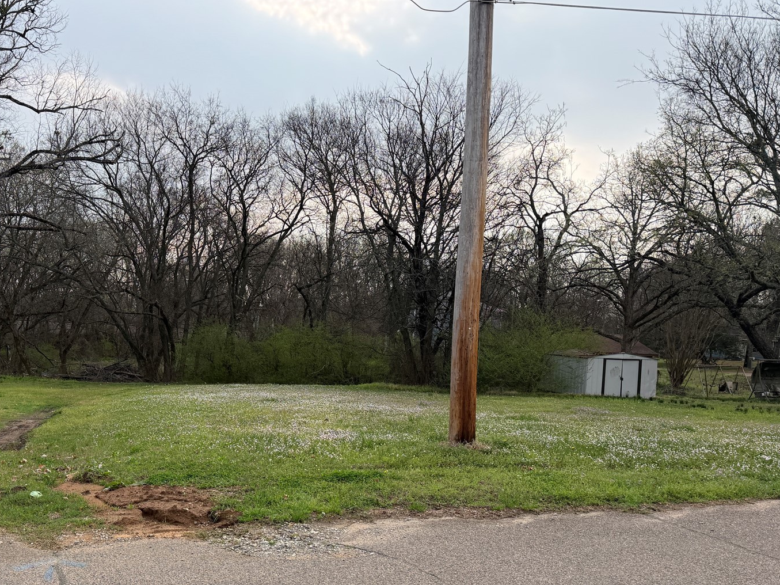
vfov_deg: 41.5
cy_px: 364
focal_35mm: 34
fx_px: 766
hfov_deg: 53.4
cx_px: 296
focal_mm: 6.76
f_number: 1.78
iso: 100
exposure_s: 1/3021
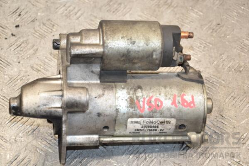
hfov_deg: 23.4
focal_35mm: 87
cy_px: 83
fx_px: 602
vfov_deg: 15.7
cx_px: 124
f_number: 5
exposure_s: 1/100
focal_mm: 58
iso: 800
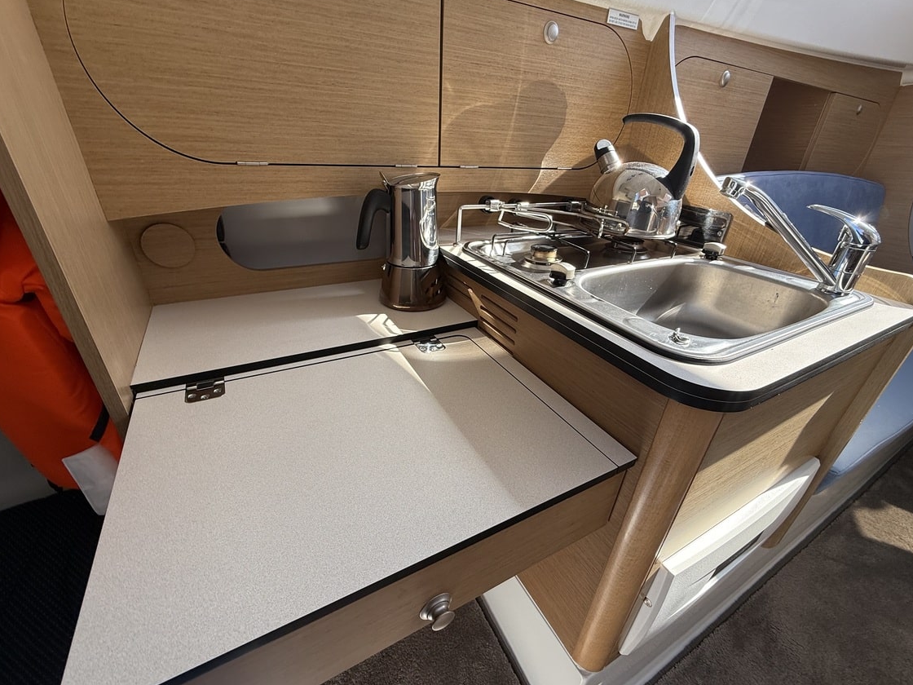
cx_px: 469
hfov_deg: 98.1
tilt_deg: -25.0
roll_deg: -7.0
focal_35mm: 15
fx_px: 396
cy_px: 348
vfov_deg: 81.7
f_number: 2.2
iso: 64
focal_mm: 2.22
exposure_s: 1/267
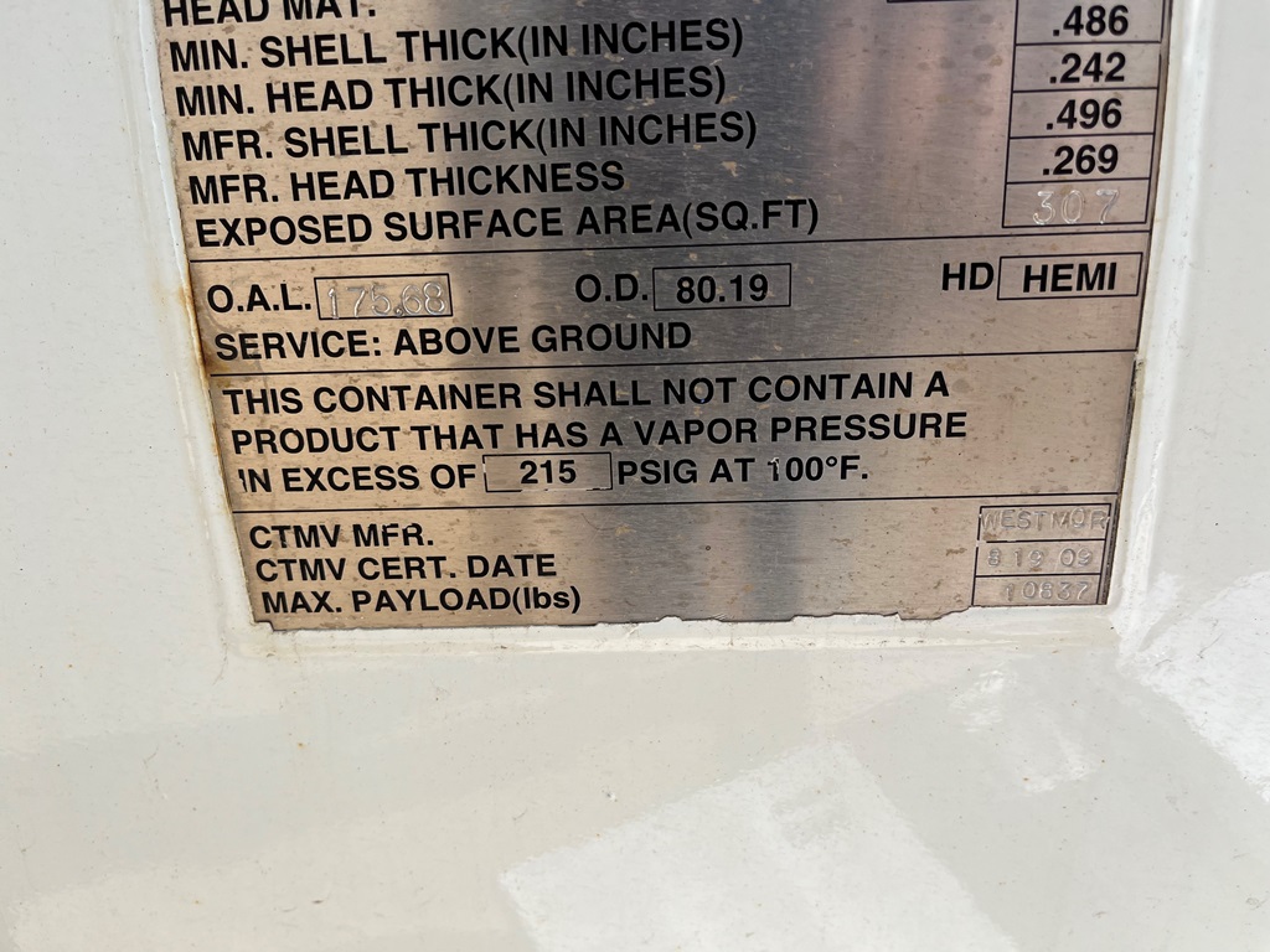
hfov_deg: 67.3
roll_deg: -0.1
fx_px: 954
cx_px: 635
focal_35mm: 26
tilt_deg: +6.2
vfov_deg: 53.1
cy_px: 476
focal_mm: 5.1
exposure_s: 1/2410
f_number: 1.6
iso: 50
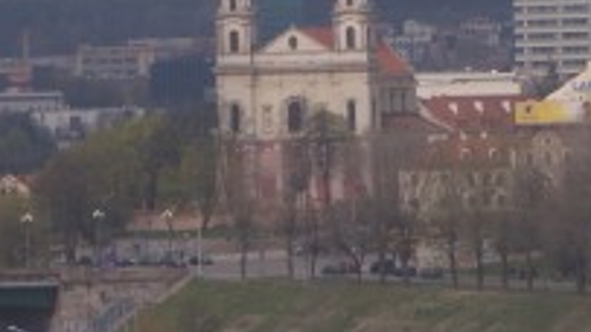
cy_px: 147
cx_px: 507
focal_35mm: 436
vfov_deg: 2.8
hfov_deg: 5.0
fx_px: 6824
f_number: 11
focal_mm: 55
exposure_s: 1/125
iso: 100
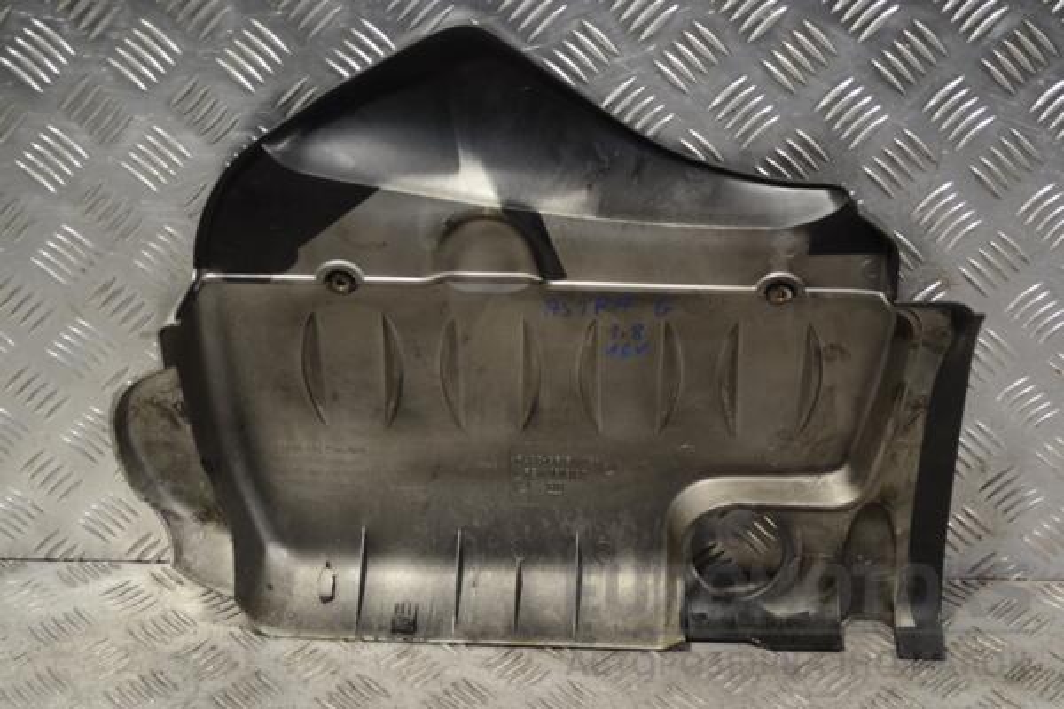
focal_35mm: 60
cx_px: 532
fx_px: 1773
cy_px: 354
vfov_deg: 22.6
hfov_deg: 33.4
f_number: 5.3
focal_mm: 40
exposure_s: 1/30
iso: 220
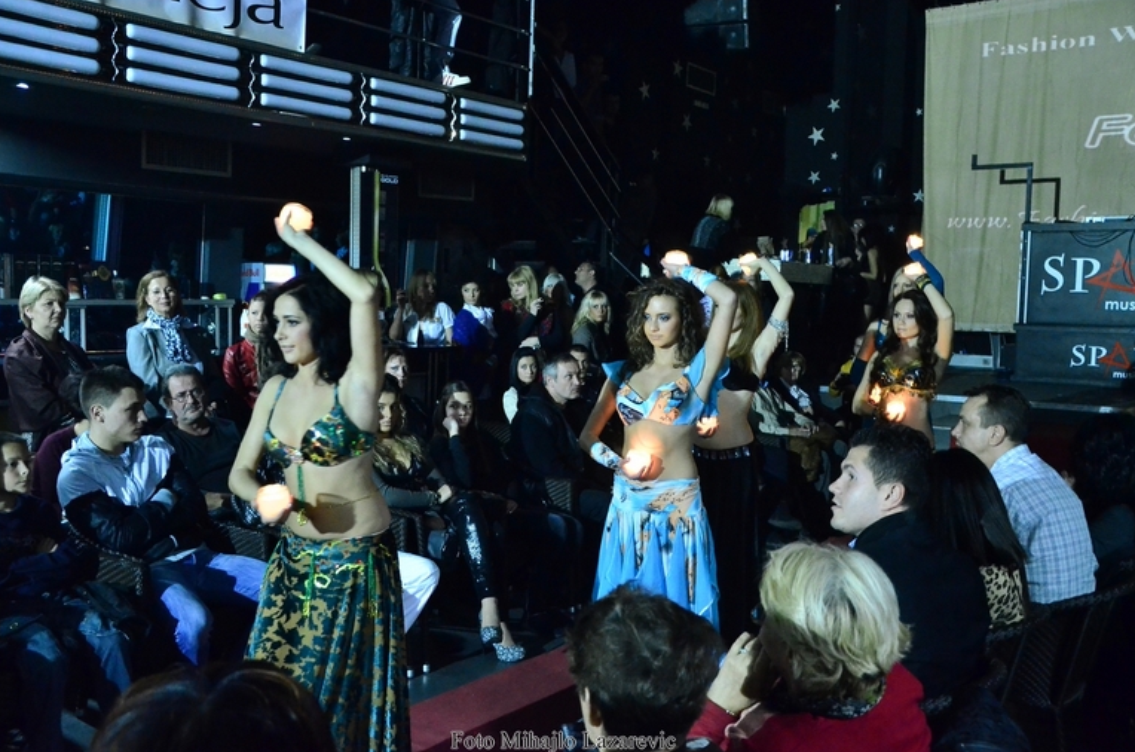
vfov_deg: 35.8
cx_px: 564
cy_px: 372
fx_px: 1164
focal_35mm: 37
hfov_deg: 52.0
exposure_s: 1/30
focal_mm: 24
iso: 4000
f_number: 4.5
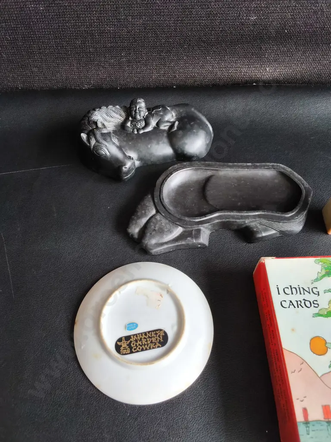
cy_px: 221
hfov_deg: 51.4
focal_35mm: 27
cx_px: 166
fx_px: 344
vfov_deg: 65.3
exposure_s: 1/100
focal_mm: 2.87
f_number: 2
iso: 250
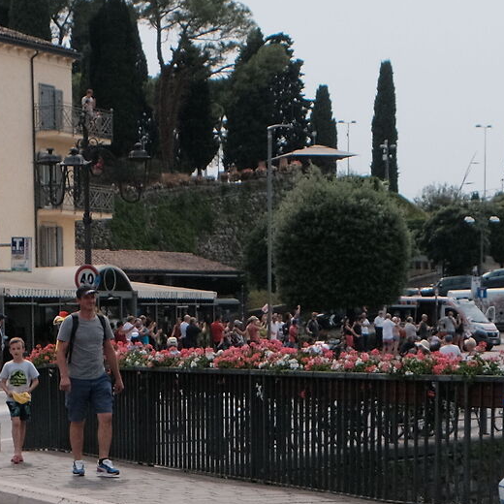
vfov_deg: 16.0
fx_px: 1746
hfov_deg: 16.2
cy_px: 538
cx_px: 34
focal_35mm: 106
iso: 640
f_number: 6.4
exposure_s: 1/1800
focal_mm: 18
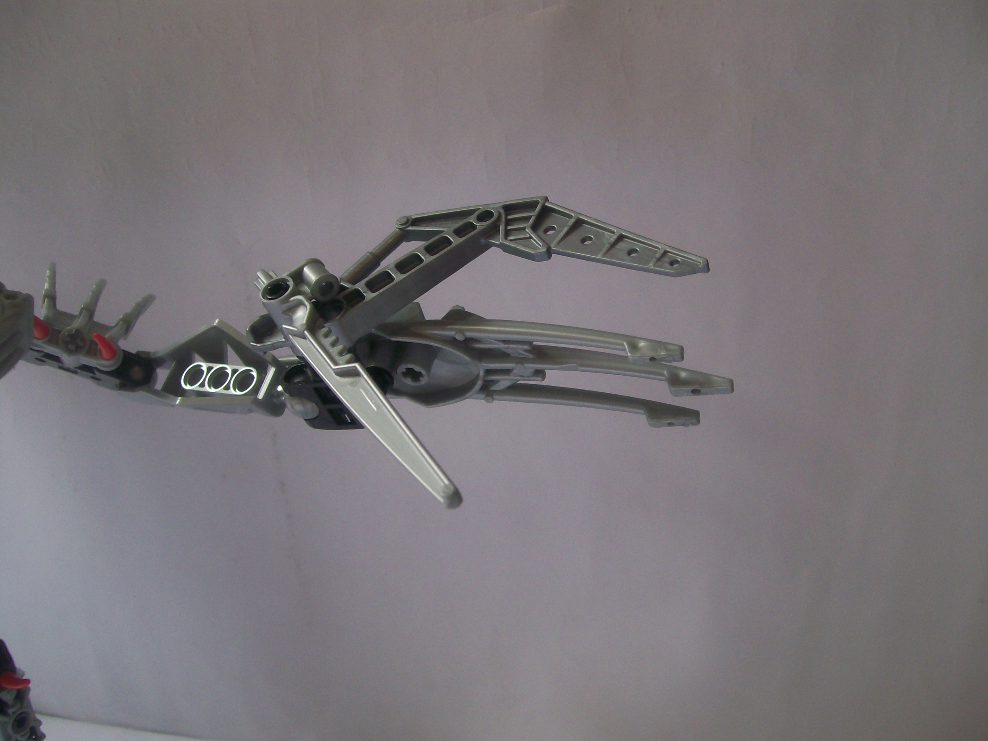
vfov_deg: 39.7
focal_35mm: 36
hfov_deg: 51.4
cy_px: 370
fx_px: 1028
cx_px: 494
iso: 80
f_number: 2.7
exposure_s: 1/98
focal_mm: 6
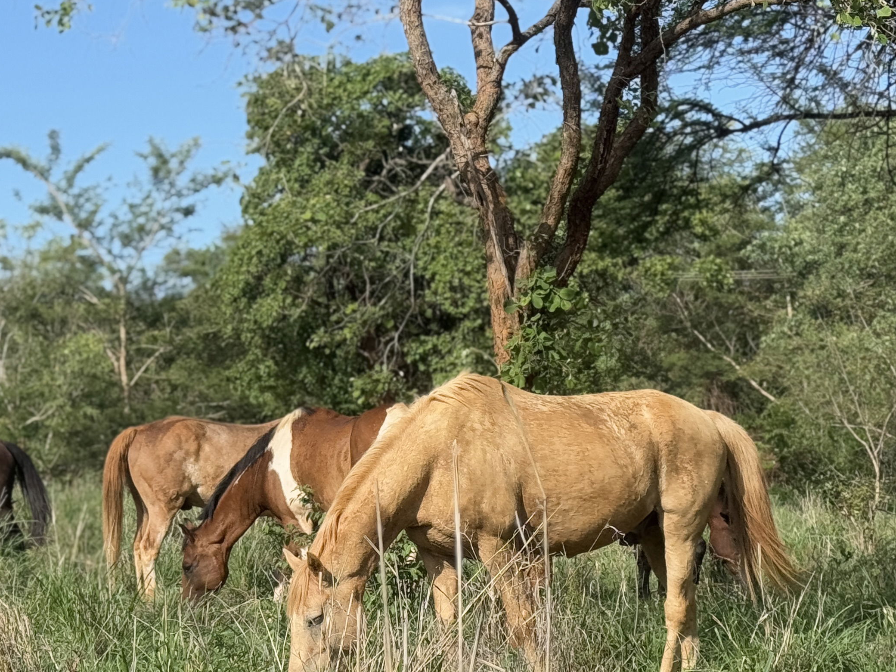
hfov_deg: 21.1
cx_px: 411
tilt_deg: +0.1
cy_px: 474
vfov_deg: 15.8
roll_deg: -0.9
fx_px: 2407
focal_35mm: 93
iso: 64
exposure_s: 1/2577
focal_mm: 6.76
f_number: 1.78
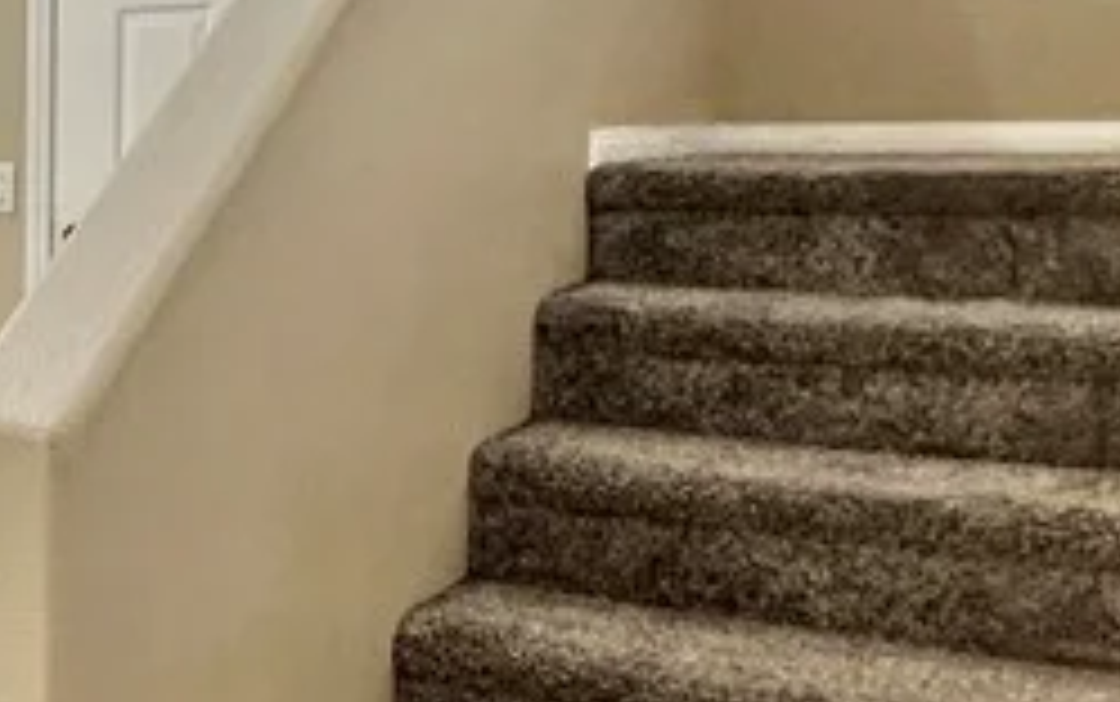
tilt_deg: -4.1
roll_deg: -0.1
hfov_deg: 27.7
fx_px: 1863
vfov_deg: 21.3
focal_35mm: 61
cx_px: -346
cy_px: 315
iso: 250
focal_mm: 2.22
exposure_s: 1/60
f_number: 2.2
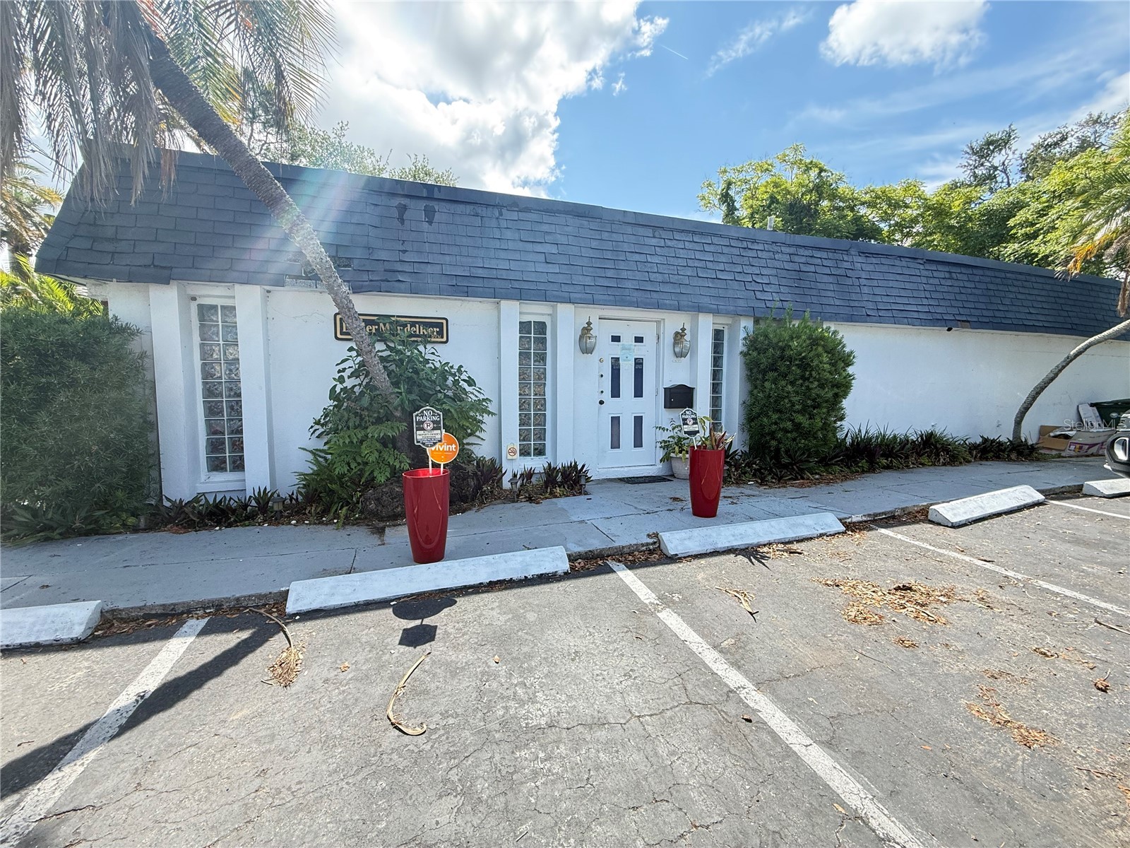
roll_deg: -0.3
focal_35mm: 14
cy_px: 424
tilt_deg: -3.7
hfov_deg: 102.1
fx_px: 457
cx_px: 565
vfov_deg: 85.7
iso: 50
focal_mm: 2.22
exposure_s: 1/365
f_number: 2.2
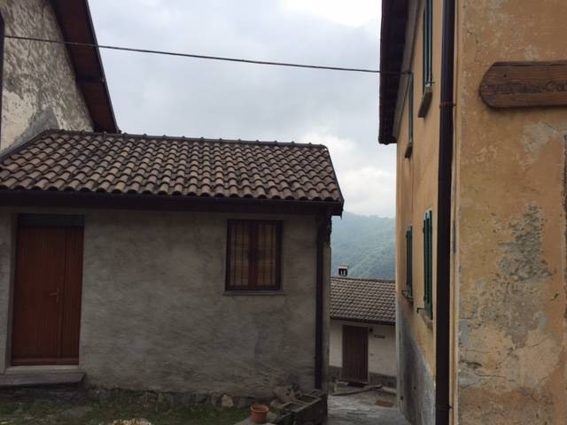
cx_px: 284
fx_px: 475
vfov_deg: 48.2
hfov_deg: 61.7
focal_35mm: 29
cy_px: 212
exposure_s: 1/2083
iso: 32
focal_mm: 4.15
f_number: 2.2
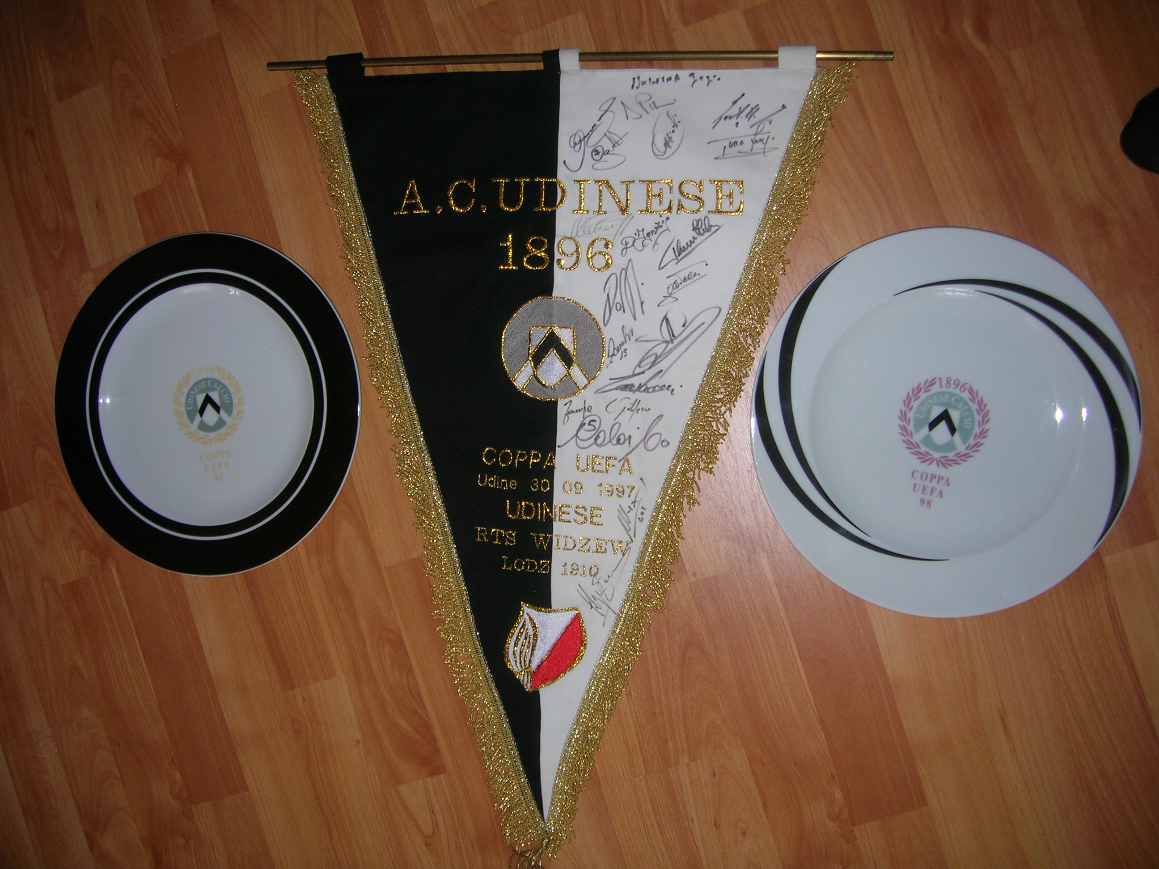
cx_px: 580
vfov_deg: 41.8
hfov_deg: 54.0
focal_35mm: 34
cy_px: 434
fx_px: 1138
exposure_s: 1/60.1
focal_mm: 5.7
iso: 50
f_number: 2.9
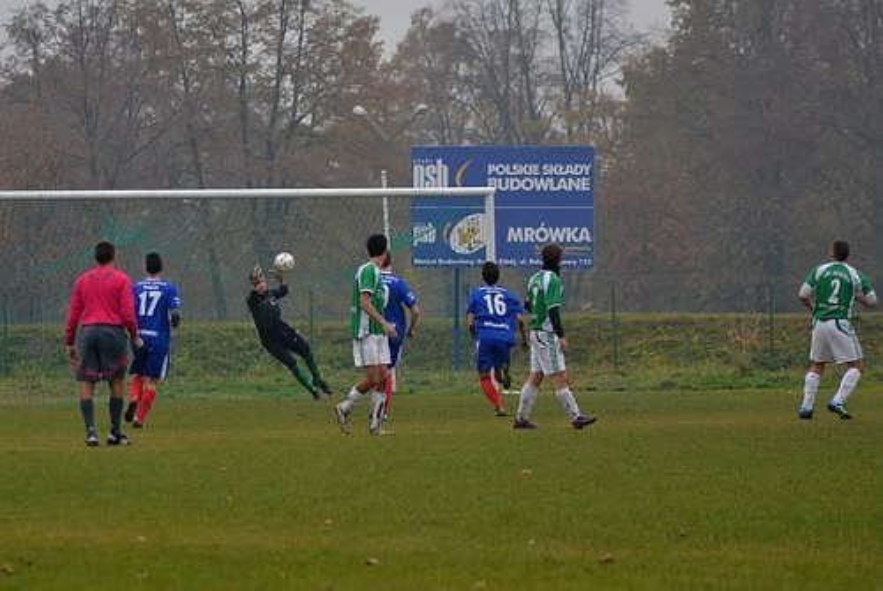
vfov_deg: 6.1
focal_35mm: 225
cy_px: 296
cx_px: 442
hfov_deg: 9.1
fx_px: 5527
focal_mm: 150
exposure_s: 1/1000
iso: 400
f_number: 4.2
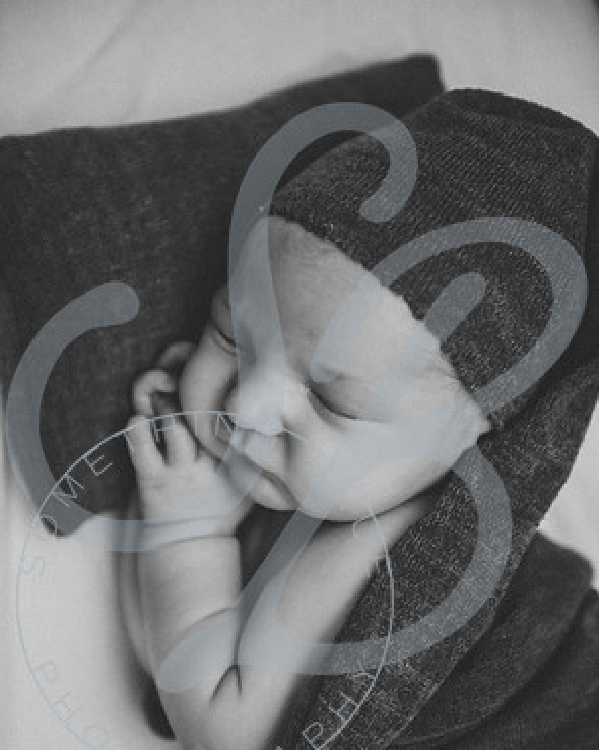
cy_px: 445
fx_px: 1397
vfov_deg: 30.0
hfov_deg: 24.2
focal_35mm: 63
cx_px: 296
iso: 400
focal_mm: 55
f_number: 2.8
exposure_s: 1/125
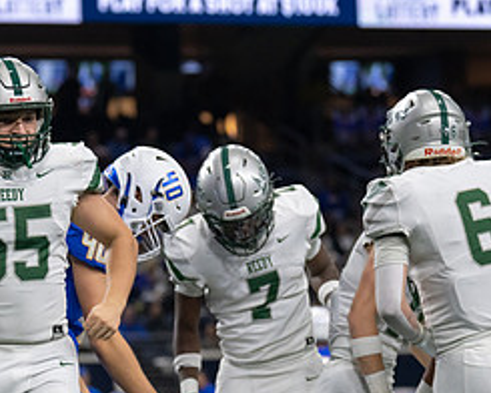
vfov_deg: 4.8
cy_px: 305
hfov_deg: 6.0
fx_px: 4650
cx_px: -54
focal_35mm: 320
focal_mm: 102
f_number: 2.8
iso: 1250
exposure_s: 1/800
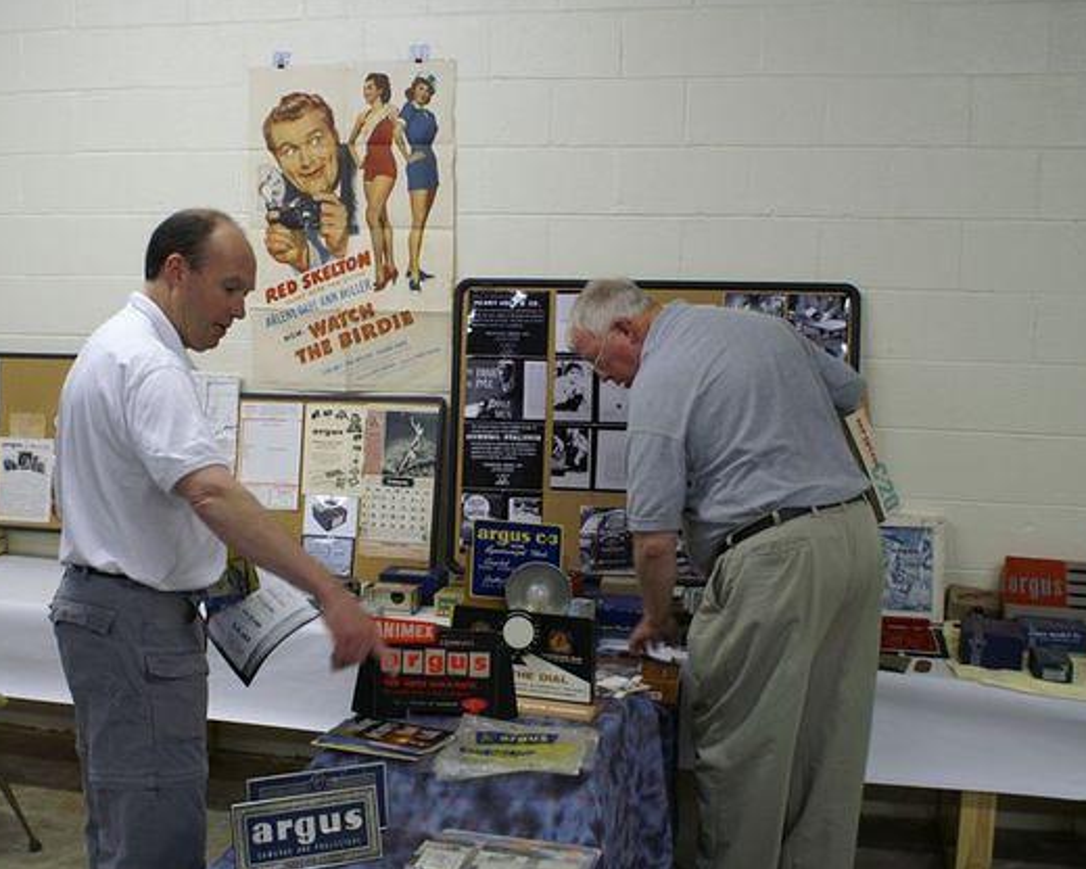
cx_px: 443
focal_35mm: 45
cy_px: 432
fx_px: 1446
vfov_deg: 33.4
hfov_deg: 41.0
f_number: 4.5
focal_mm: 26
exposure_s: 1/30
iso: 400
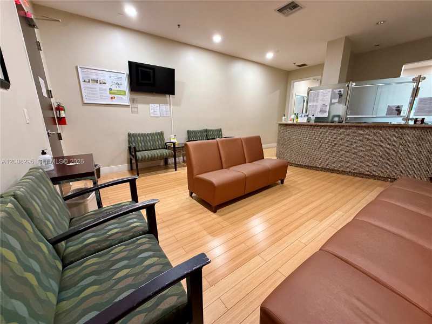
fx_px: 175
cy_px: 162
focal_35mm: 14
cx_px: 216
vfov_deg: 85.7
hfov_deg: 102.1
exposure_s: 1/60
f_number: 2.2
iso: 320
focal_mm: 2.22
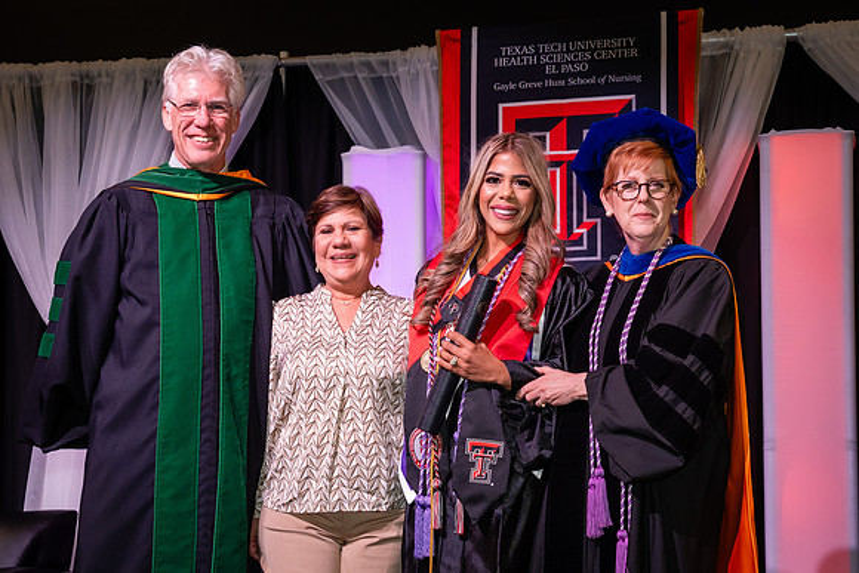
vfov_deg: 19.3
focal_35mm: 70
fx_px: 1682
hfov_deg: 28.6
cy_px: 321
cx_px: 433
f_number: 5.6
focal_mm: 53
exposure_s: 1/160
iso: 1250
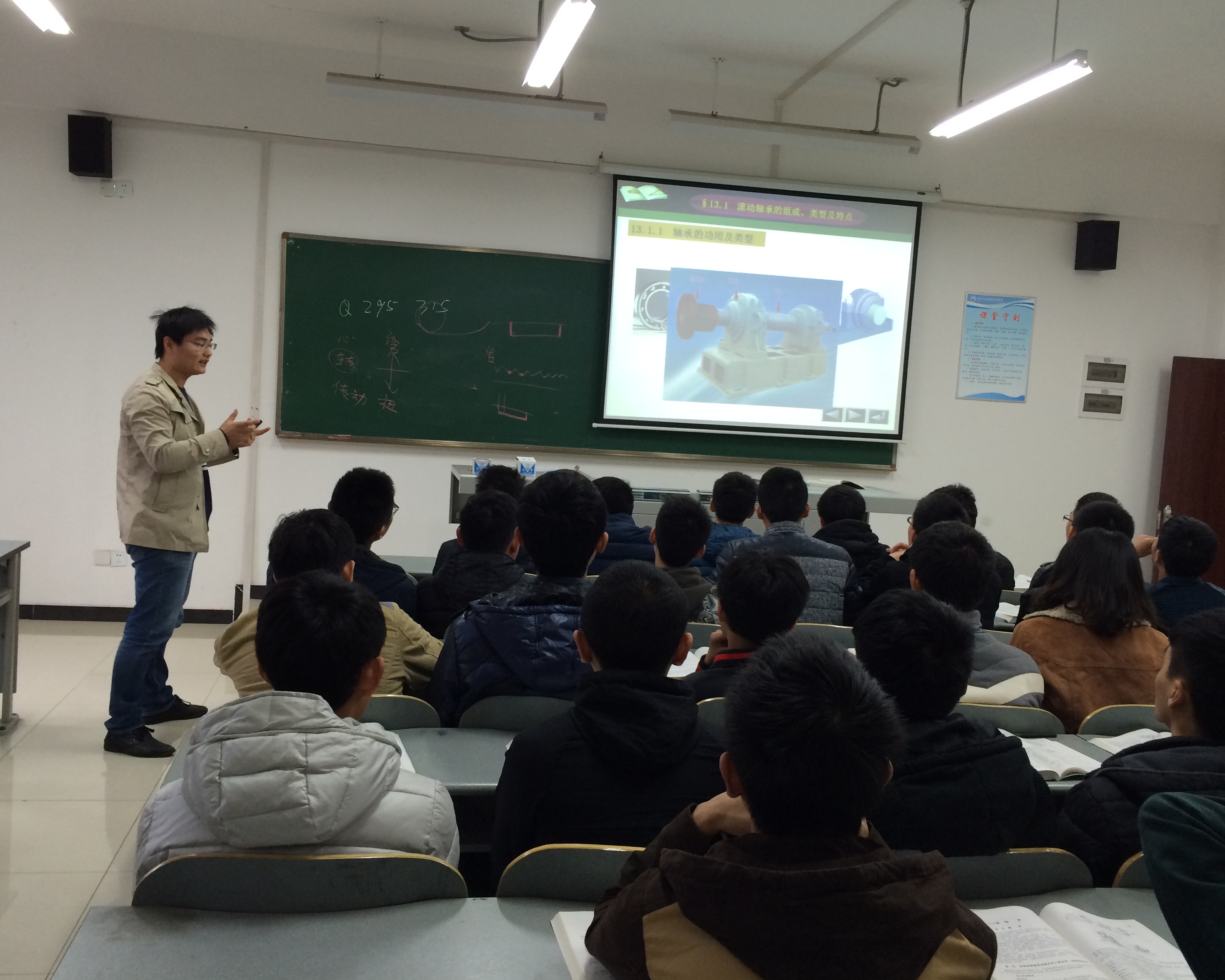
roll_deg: -2.3
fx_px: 1124
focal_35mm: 31
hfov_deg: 57.2
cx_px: 597
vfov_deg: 47.1
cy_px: 487
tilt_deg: -3.9
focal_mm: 4.15
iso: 50
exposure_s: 1/33
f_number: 2.2
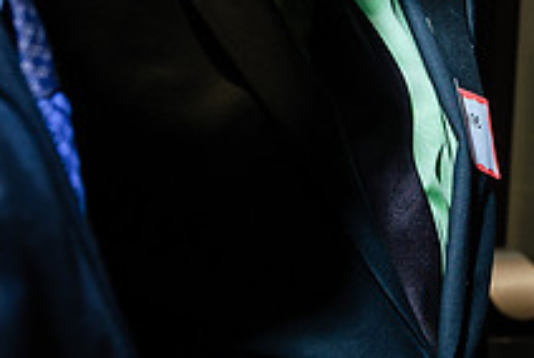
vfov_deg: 12.2
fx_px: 1664
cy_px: 87
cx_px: 577
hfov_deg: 17.6
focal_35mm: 112
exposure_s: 1/125
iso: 640
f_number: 4
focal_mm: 27.4
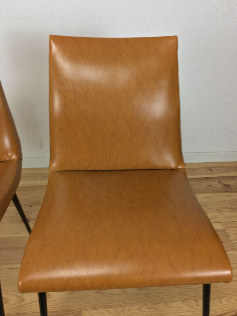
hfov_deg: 48.2
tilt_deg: -33.8
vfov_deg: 61.7
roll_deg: -2.1
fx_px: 265
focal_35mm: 29
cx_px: 118
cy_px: 158
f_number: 2.2
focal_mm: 4.15
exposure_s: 1/33
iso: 50
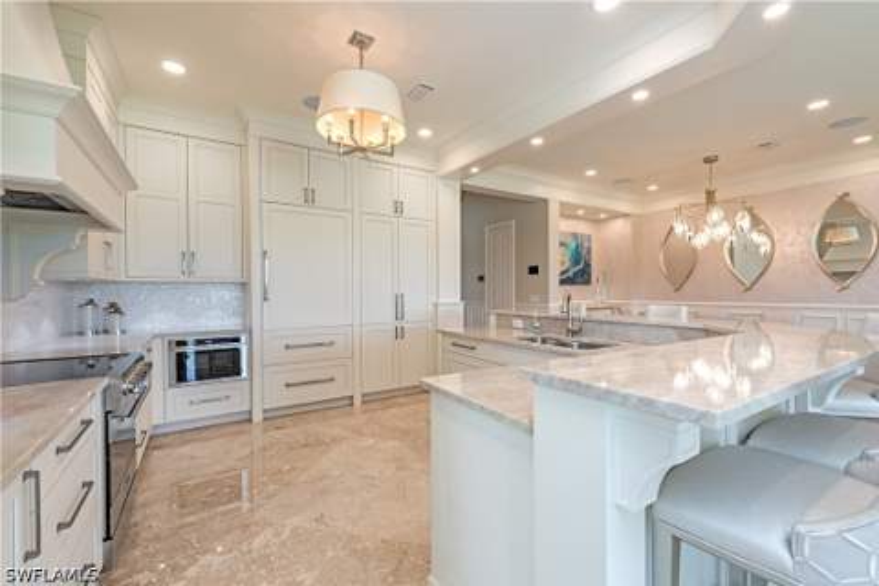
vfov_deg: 73.7
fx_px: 391
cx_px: 440
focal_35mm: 16
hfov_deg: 96.7
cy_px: 293
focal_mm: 16
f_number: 9
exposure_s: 1/60
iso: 100
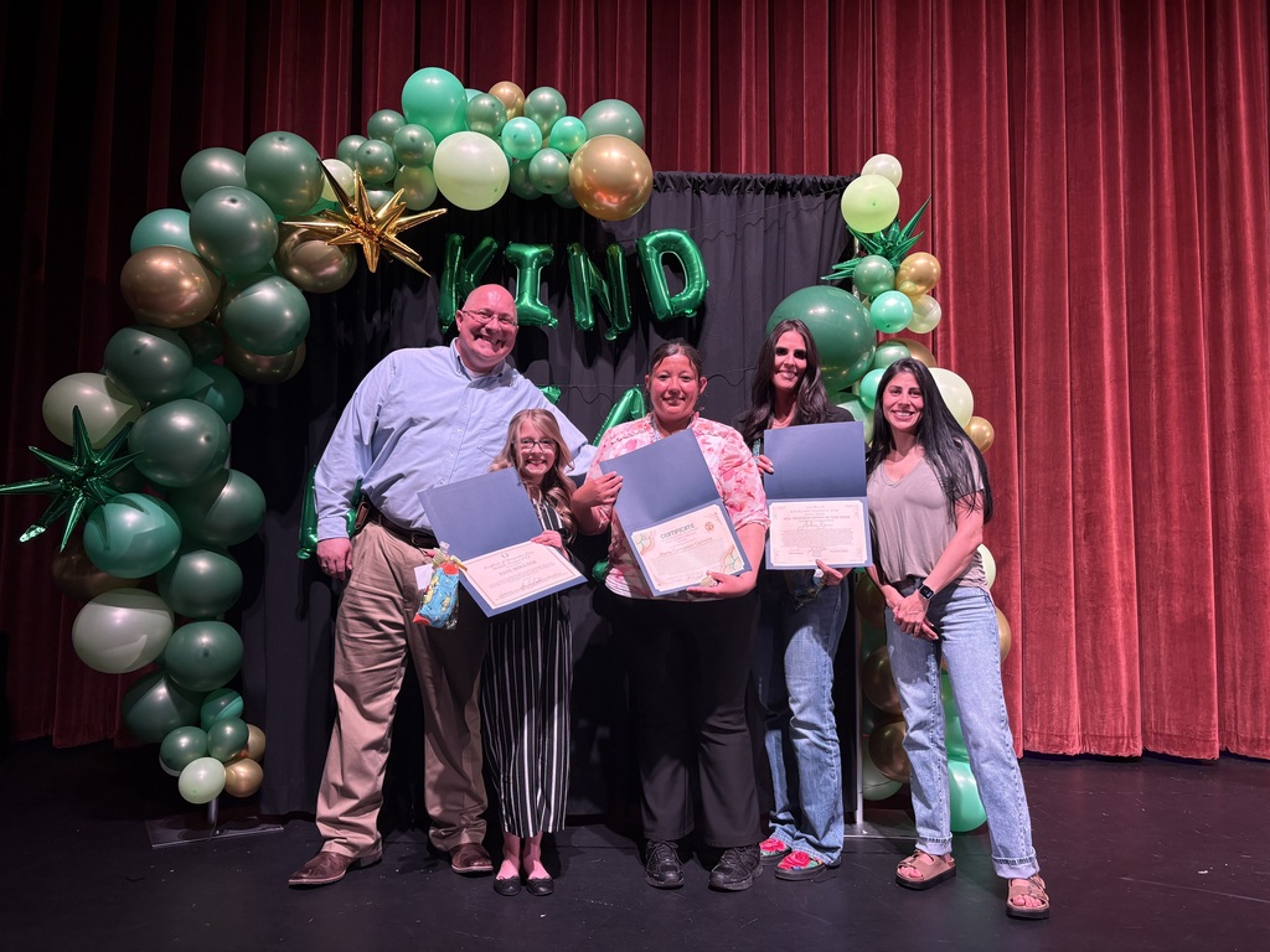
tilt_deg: +4.4
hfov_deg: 67.3
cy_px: 476
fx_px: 954
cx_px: 635
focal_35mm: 26
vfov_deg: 53.1
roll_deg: -0.6
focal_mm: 5.96
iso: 125
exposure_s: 1/63
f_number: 1.6
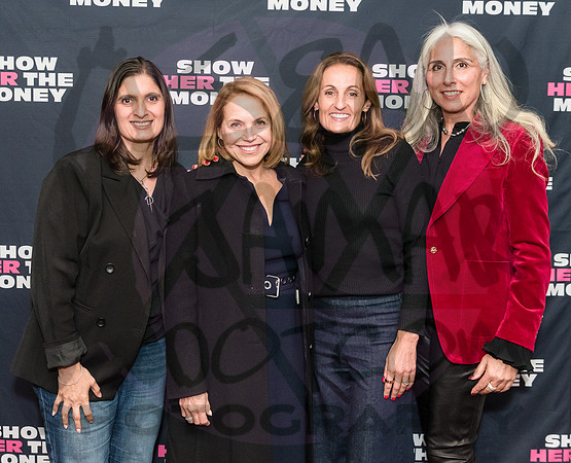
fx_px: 761
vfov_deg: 33.8
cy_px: 217
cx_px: 240
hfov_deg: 41.0
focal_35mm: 45
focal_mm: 35
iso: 3200
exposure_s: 1/200
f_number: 3.5
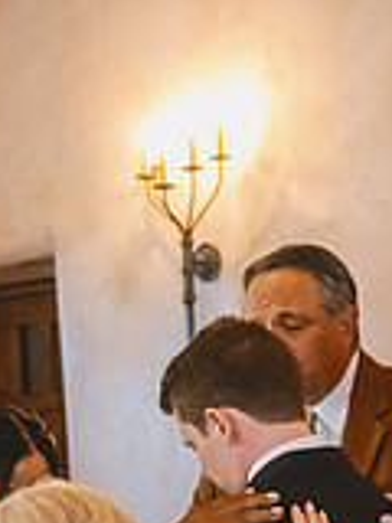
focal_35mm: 96
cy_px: 516
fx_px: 1450
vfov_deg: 19.9
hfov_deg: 15.4
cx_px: 121
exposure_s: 1/160
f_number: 2.8
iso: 3200
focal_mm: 27.5
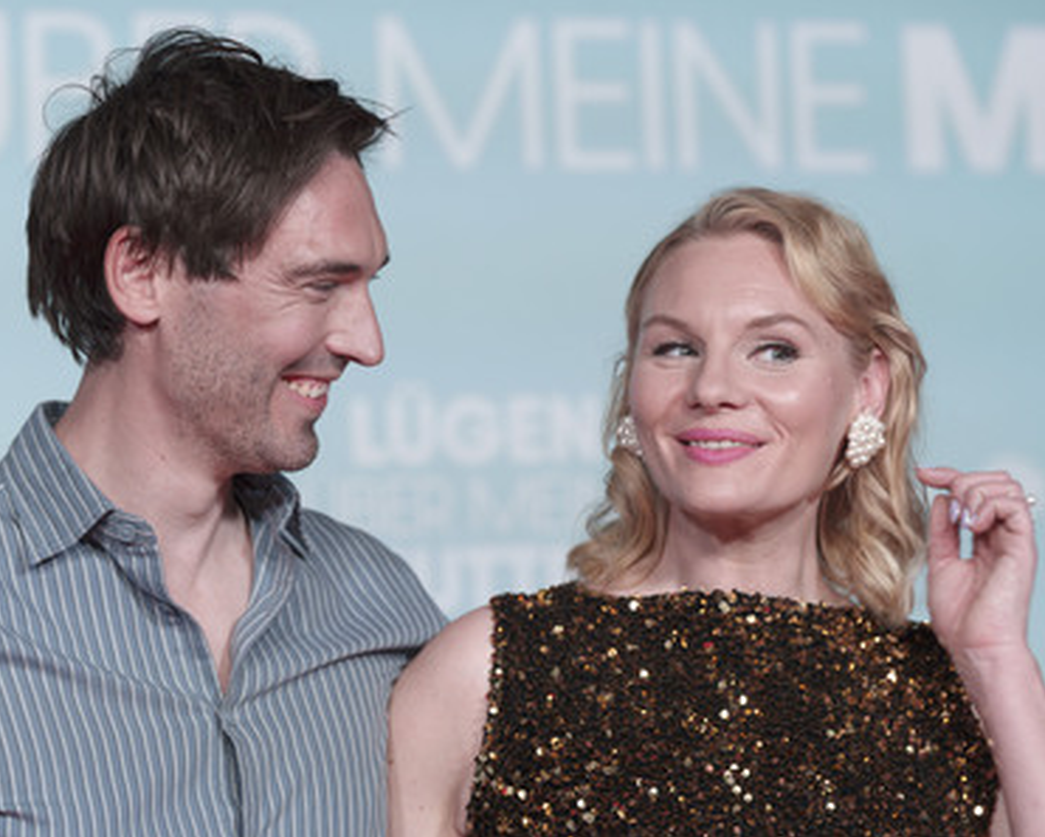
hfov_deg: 13.1
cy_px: 417
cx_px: 466
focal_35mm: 147
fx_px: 4548
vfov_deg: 10.5
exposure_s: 1/160
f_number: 3.5
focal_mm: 129
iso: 500
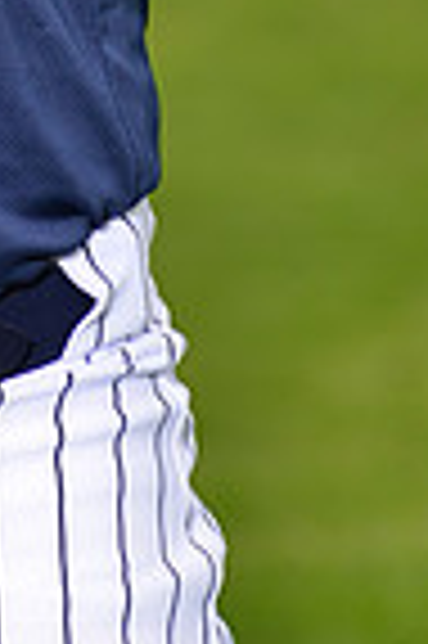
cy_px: -414
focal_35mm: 590
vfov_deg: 3.5
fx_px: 10546
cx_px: -291
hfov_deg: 2.3
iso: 200
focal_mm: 145
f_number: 6.3
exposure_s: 1/200
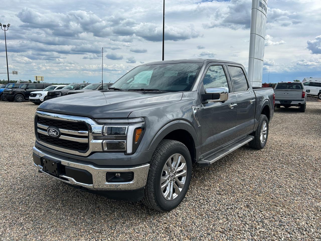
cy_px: 120
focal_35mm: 26
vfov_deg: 53.1
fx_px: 241
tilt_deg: -7.5
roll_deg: +0.5
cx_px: 160
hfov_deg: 67.3
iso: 50
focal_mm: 5.7
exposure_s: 1/4630
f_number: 1.5
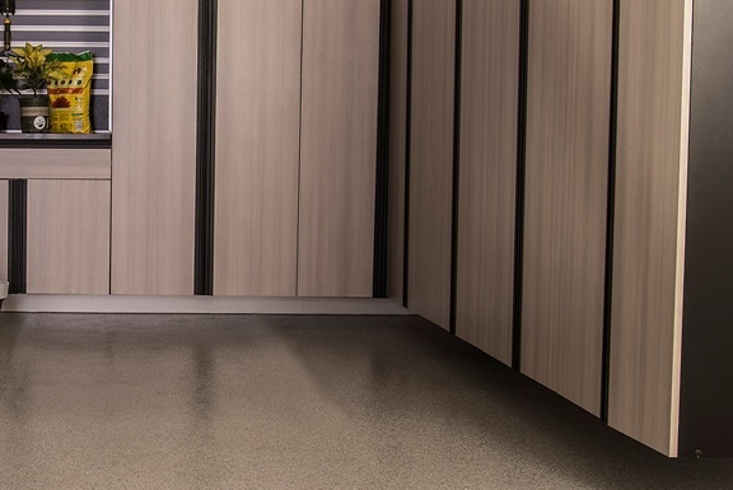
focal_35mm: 71
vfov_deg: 19.2
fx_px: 1447
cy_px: 265
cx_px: 77
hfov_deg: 27.4
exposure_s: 1.6
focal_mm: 34
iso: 100
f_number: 10
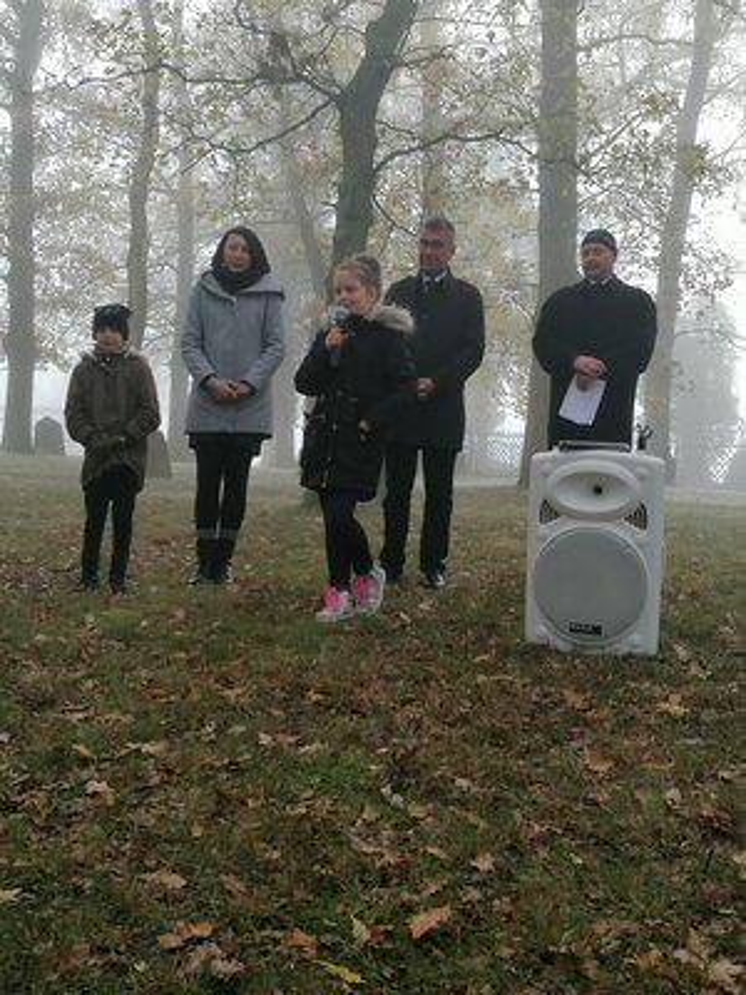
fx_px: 1322
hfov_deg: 31.5
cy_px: 498
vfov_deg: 41.2
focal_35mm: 46
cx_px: 373
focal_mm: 4.75
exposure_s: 1/188
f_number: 1.8
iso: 50
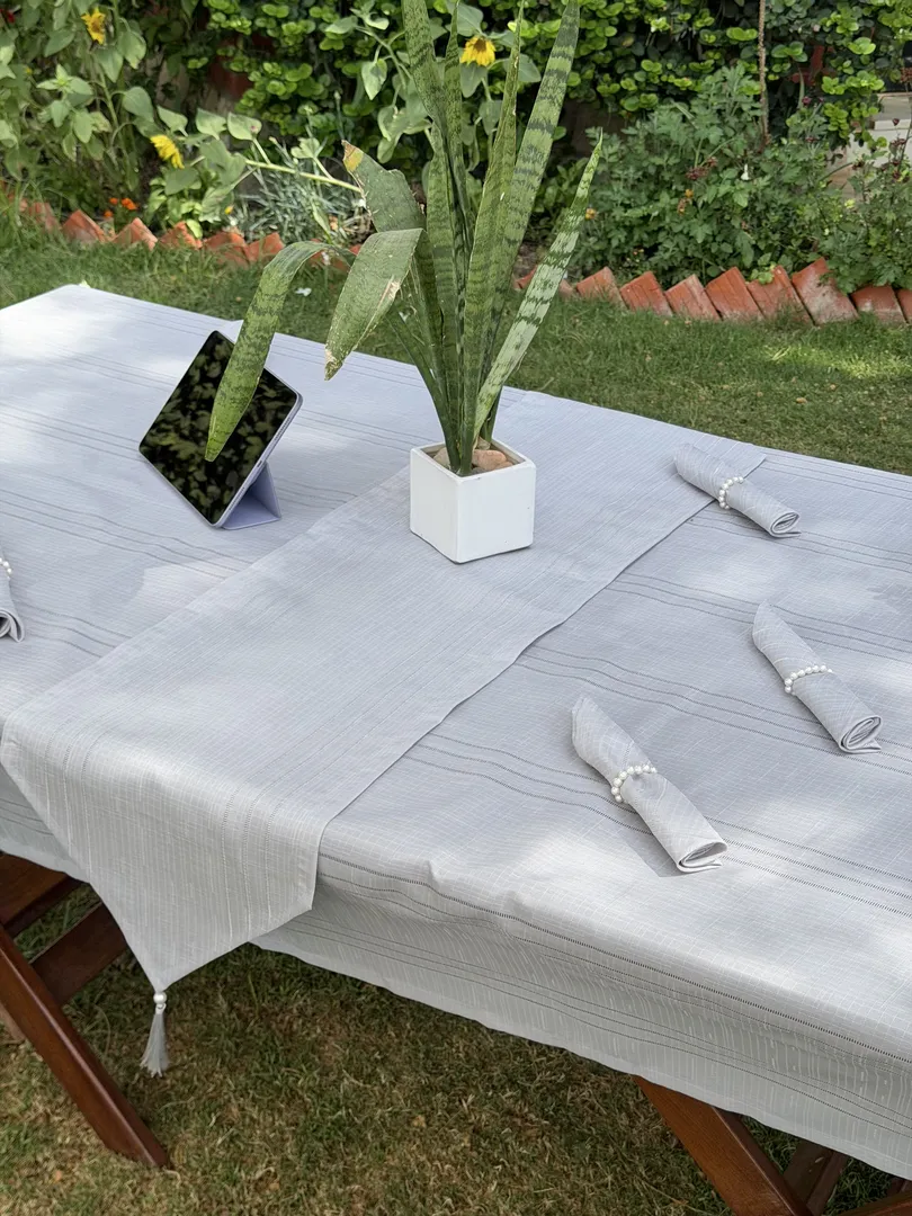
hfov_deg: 30.3
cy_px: 608
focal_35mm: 48
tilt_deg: -26.8
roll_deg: -1.8
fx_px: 1686
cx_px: 456
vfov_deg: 39.7
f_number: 1.78
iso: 64
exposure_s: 1/1264
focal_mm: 6.76
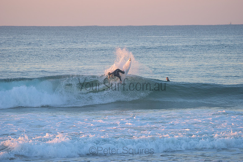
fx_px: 1890
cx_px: 122
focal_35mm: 280
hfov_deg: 7.4
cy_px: 81
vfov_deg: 4.9
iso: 360
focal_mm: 280
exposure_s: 1/400
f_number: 5.6
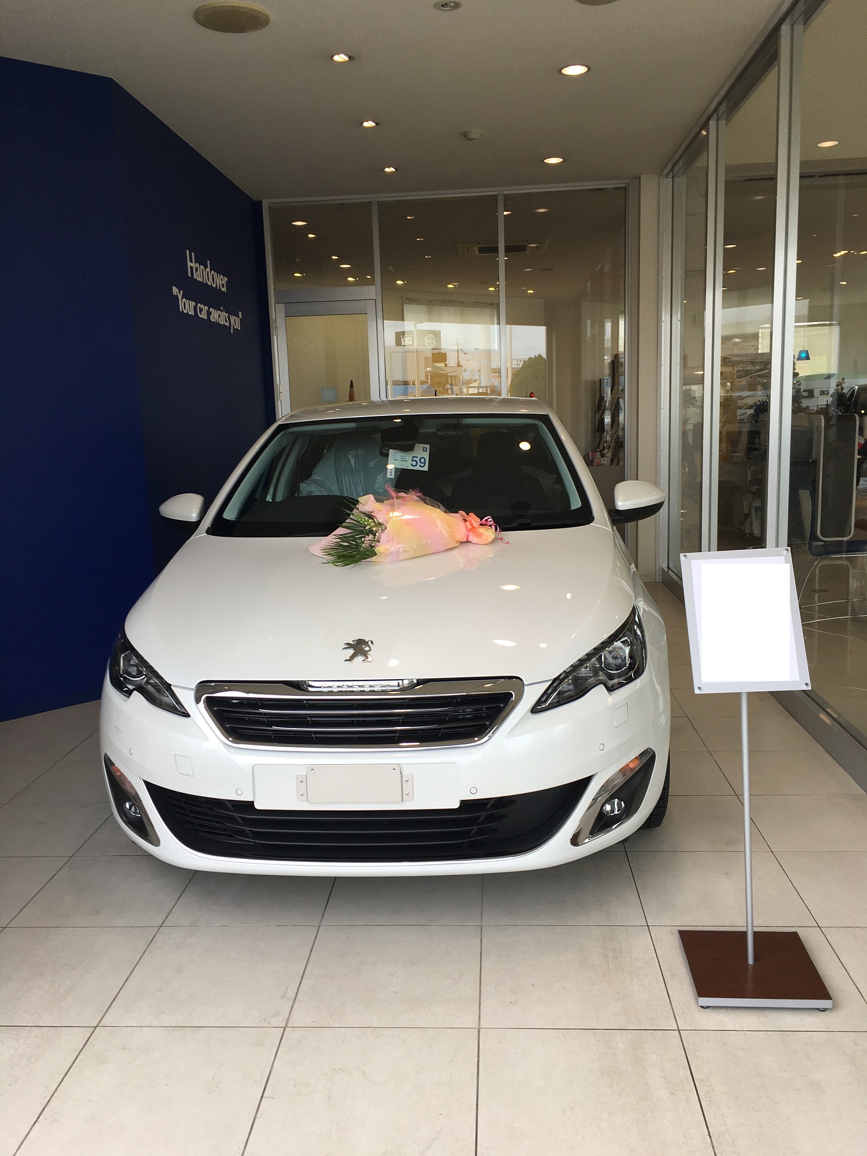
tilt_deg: -8.5
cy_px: 578
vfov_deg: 61.7
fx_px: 969
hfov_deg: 48.2
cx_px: 434
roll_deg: +0.8
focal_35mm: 29
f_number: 2.2
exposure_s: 1/182
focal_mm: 4.15
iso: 25
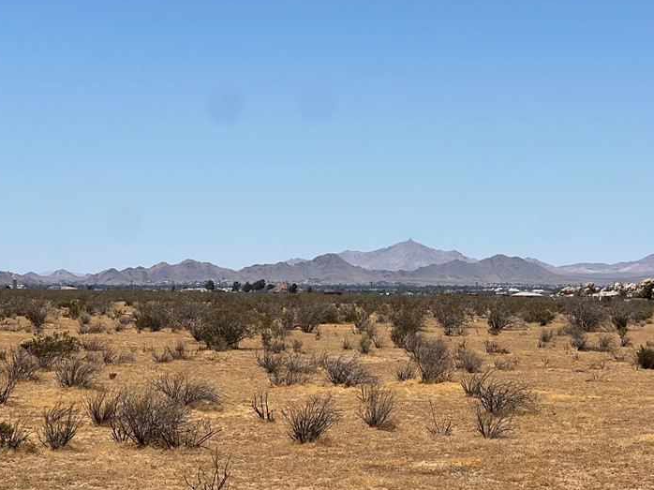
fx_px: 2134
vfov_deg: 13.1
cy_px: 349
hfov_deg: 17.4
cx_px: 392
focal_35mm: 113
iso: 32
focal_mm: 9
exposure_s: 1/1410
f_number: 2.8
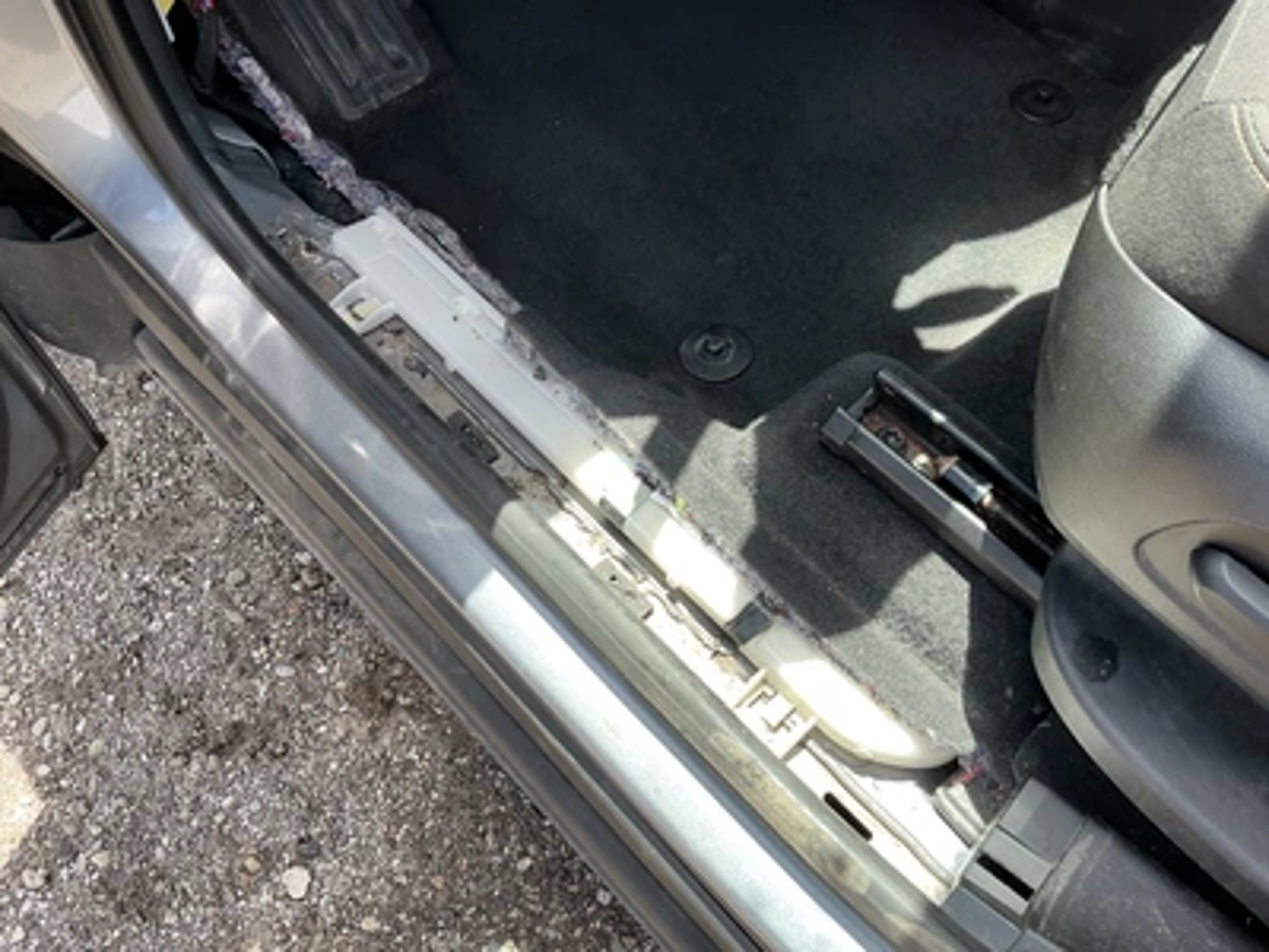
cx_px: 634
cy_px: 476
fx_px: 1026
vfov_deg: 49.7
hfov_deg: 63.4
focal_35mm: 28
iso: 25
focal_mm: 3
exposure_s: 1/122
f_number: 1.8
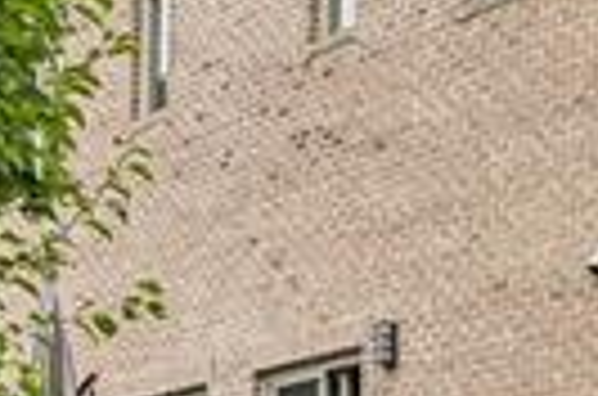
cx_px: 1263
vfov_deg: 12.5
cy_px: 333
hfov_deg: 14.8
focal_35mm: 108
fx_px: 1790
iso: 250
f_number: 6.3
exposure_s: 1/200
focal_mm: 14
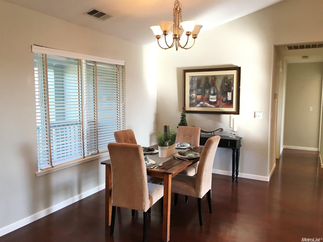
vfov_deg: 48.2
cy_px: 121
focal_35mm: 29
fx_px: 271
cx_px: 162
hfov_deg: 61.7
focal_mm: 4.15
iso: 25
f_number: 2.2
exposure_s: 1/30
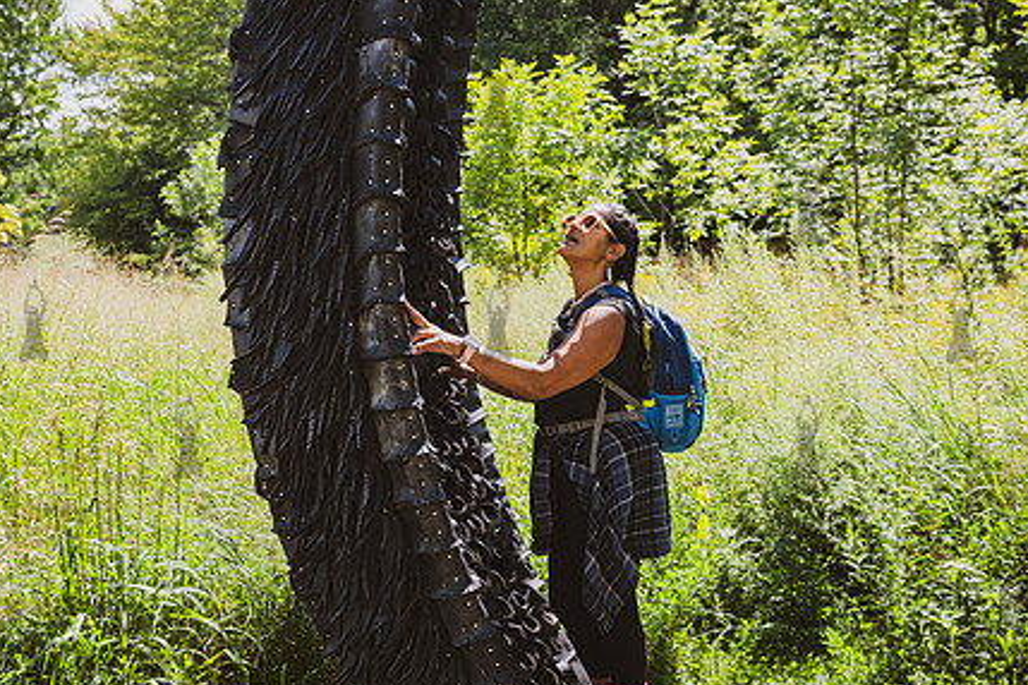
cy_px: 320
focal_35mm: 46
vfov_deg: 29.2
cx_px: 496
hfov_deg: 42.7
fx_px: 1313
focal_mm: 34
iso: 100
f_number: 4.5
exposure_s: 1/400
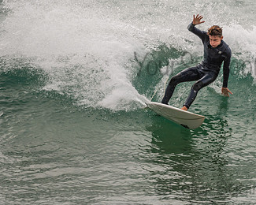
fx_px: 5076
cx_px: 215
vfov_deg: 2.3
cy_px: 57
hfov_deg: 2.9
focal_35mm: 670
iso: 220
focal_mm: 400
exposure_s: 1/500
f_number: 5.6
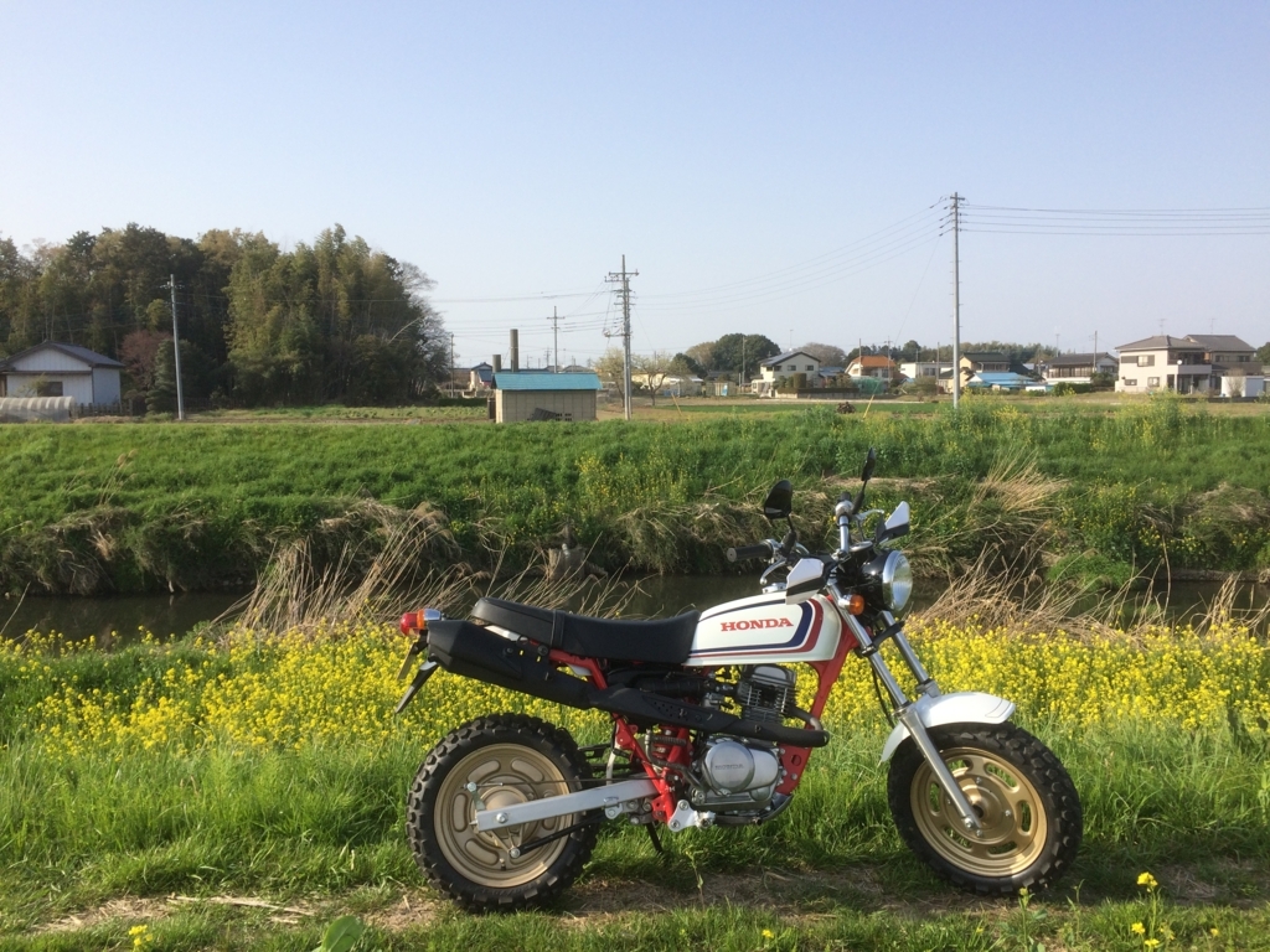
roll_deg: +1.3
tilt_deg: -4.5
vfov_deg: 48.2
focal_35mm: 29
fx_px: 1064
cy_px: 476
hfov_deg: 61.7
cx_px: 635
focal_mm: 4.15
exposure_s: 1/1414
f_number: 2.2
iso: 32
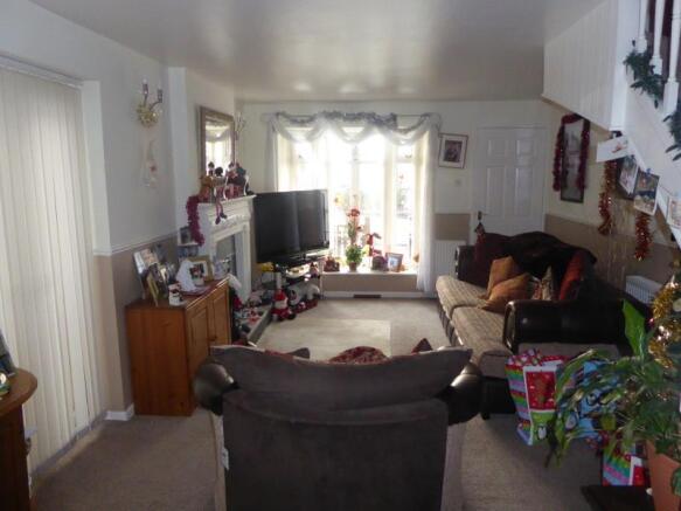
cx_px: 340
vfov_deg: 56.8
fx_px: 472
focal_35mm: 24
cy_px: 256
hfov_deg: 71.6
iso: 800
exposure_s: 1/60
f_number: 3.3
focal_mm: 4.3
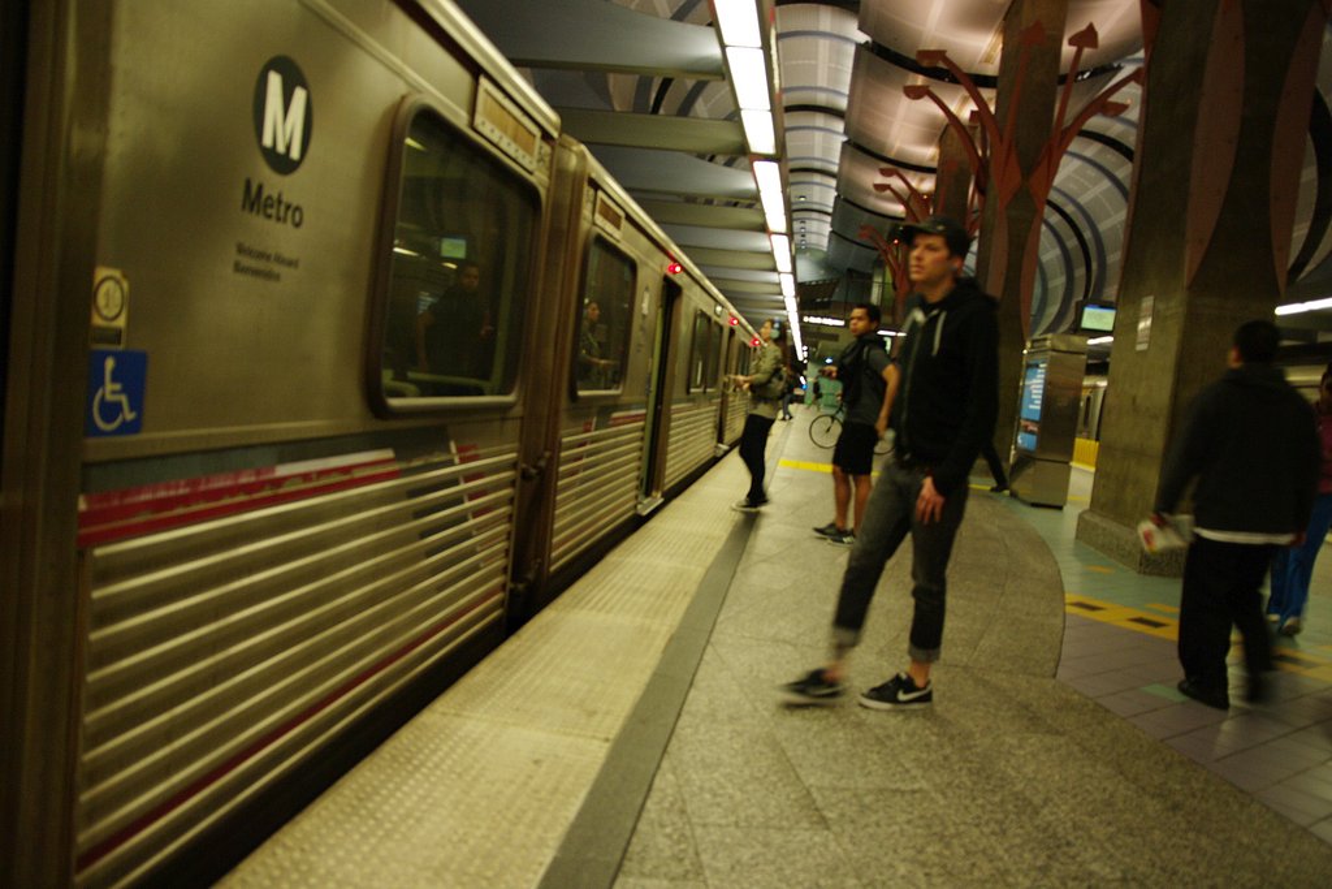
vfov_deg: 50.4
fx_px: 944
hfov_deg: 70.4
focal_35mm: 26
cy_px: 444
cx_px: 666
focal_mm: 17
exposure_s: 1/25
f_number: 2.8
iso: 400
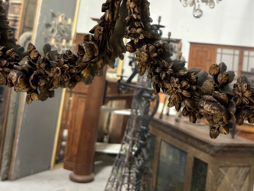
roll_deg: -3.4
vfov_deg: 31.1
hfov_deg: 41.6
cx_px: 167
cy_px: 30
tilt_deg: -4.2
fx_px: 330
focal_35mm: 45
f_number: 1.5
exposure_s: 1/110
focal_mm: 5.7
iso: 125
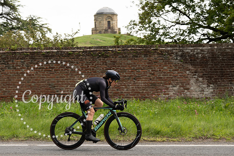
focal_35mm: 85
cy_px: 83
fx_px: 554
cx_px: 118
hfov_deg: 23.9
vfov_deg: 16.0
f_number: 4.5
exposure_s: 1/1000
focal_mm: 70
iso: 400
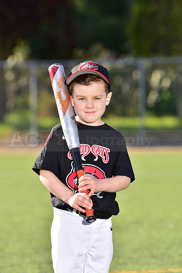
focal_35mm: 200
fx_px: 1516
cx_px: 91
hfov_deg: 6.9
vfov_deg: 10.3
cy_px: 136
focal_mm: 200
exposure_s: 1/250
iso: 80
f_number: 5
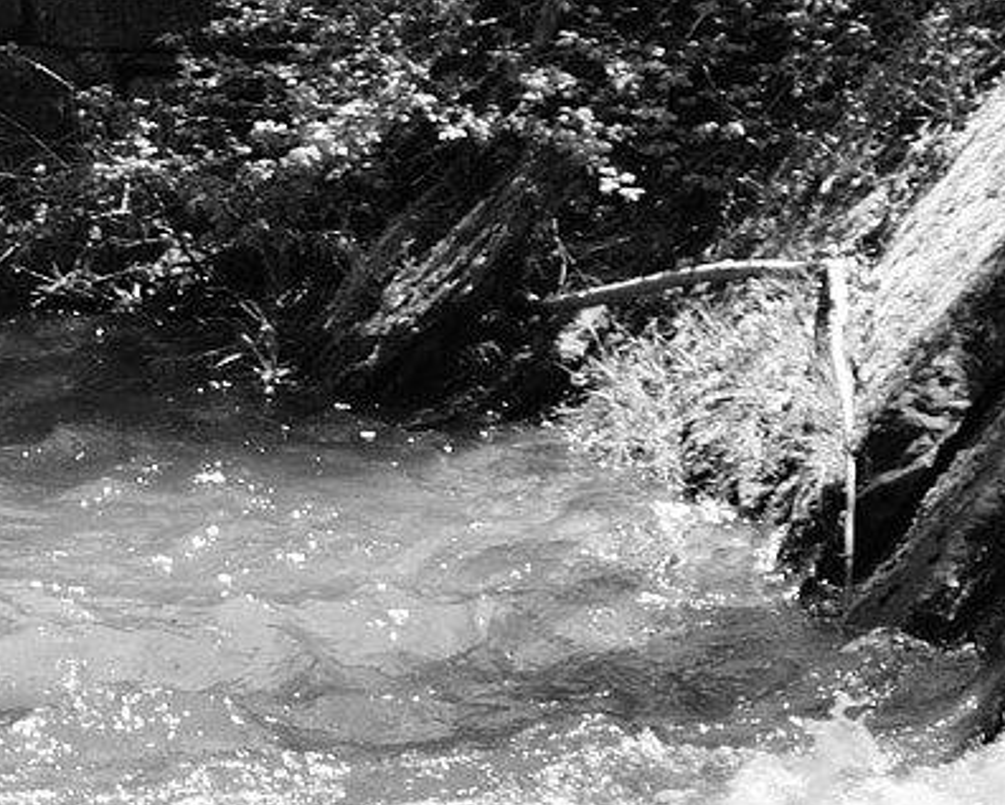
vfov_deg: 3.6
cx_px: -368
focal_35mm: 426
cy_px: -448
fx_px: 12671
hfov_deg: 4.5
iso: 100
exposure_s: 1/125
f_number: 5.6
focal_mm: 75
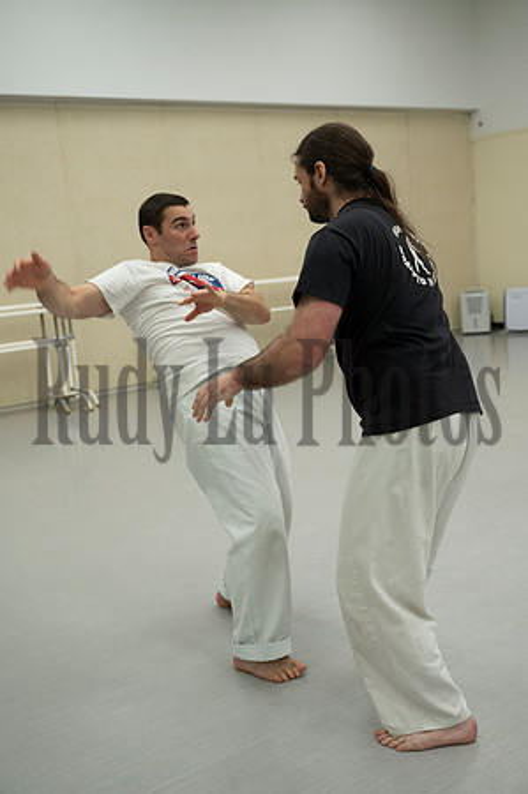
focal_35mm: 39
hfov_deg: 34.1
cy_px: 397
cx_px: 264
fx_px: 860
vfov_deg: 49.6
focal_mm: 39
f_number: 4
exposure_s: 1/400
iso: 2200
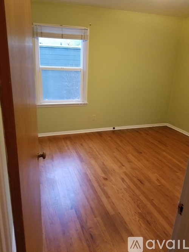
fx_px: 189
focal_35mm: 26
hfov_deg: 53.0
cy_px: 126
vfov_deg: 67.3
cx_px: 94
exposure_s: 1/24
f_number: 1.7
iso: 250
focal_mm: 4.2
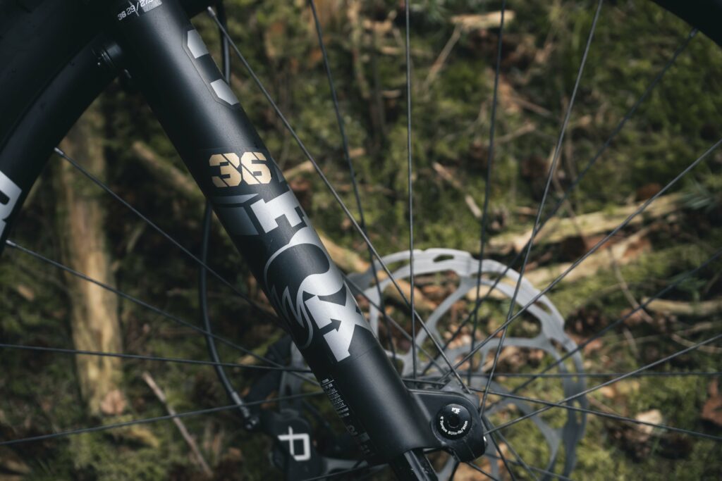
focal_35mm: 82
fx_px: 1645
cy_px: 240
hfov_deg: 24.8
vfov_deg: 16.7
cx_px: 361
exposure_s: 1/250
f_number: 4
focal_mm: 82
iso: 320
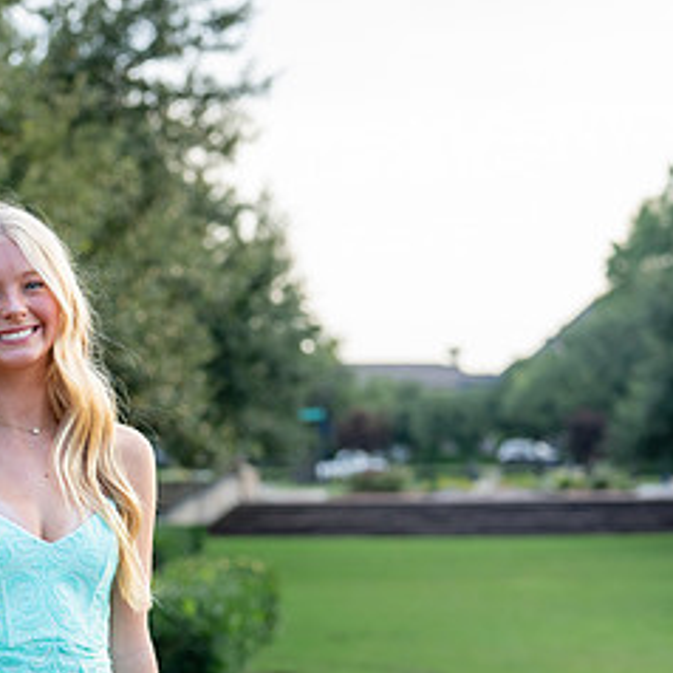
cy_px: 528
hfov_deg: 14.0
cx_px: 27
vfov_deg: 14.1
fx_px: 2706
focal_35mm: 123
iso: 250
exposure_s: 1/500
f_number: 2.5
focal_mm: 50
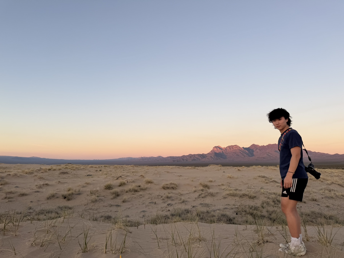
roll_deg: -1.1
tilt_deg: +8.3
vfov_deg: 56.8
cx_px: 172
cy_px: 129
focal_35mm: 24
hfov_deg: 71.6
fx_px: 239
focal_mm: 6.76
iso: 80
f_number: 1.78
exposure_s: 1/473
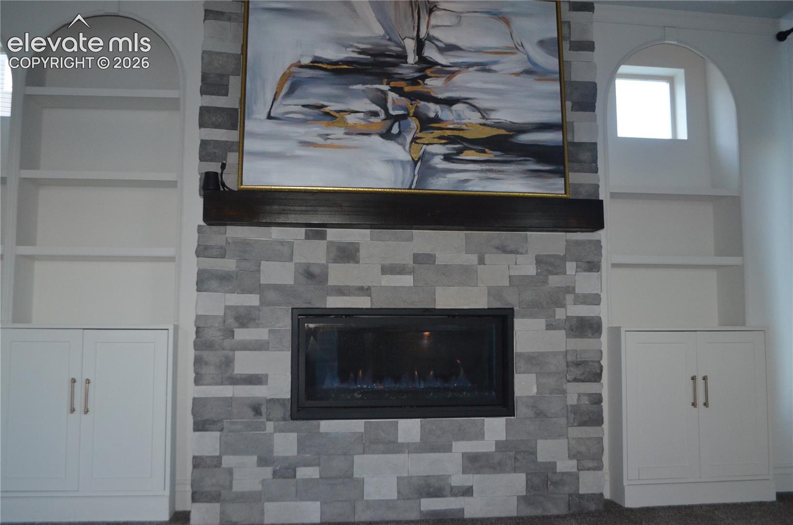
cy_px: 262
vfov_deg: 39.8
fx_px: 725
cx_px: 396
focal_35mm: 33
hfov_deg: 57.3
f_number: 4
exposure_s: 1/60
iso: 2200
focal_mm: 22
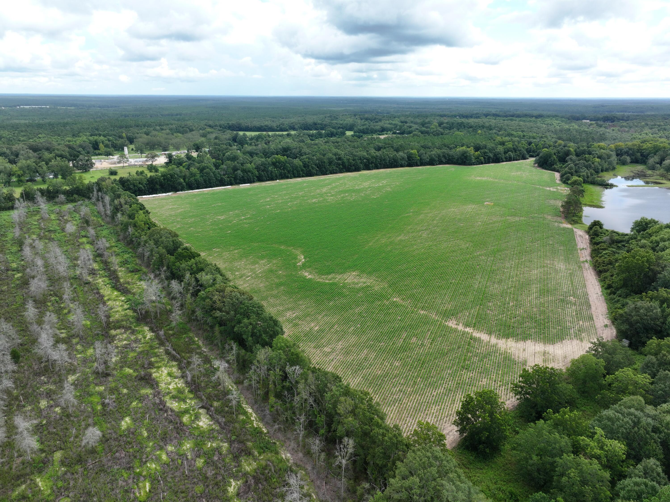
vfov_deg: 56.8
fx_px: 464
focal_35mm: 24
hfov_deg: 71.6
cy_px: 251
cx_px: 335
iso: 100
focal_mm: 12.29
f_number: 8
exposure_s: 1/120
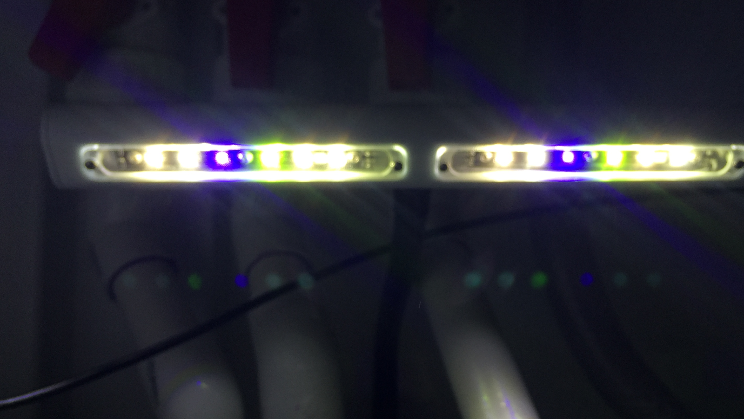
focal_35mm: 36
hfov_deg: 55.2
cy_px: 235
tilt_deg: +3.8
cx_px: 413
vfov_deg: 32.8
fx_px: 710
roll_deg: +0.2
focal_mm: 4.15
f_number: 2.2
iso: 32
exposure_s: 1/321
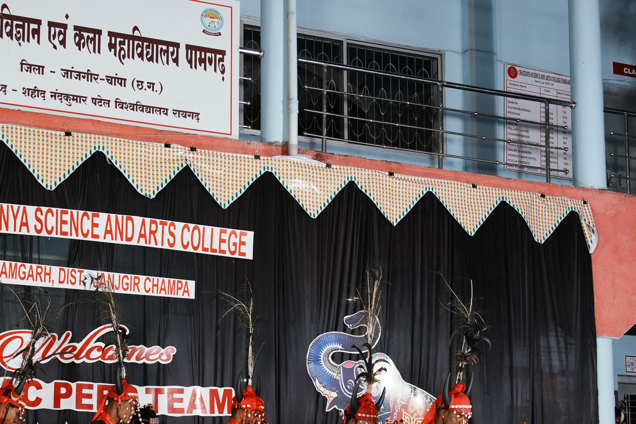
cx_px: 238
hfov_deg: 30.4
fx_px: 1166
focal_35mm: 66
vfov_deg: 20.2
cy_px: 381
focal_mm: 29
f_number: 5.6
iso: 1000
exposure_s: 1/125
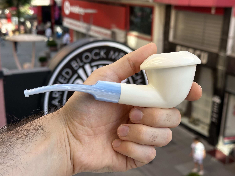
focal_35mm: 48
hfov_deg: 39.7
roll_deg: -1.4
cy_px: 88
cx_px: 118
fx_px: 326
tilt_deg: -16.6
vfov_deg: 30.3
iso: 64
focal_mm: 6.86
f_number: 1.78
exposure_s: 1/651
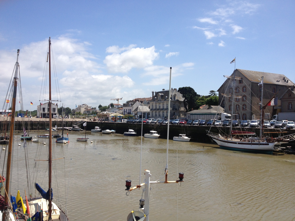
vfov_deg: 40.7
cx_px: 148
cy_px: 110
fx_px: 298
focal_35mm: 35
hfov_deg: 52.6
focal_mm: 4.28
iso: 50
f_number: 2.4
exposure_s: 1/2304
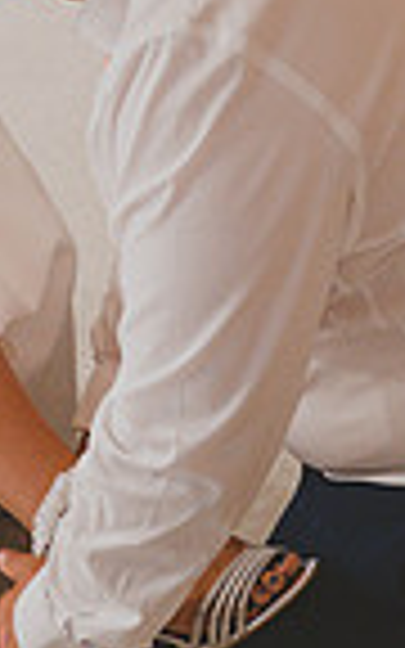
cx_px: -16
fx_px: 2084
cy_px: -9
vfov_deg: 17.3
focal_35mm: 118
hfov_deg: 11.0
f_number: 2.8
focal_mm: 37
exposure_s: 1/125
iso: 3200
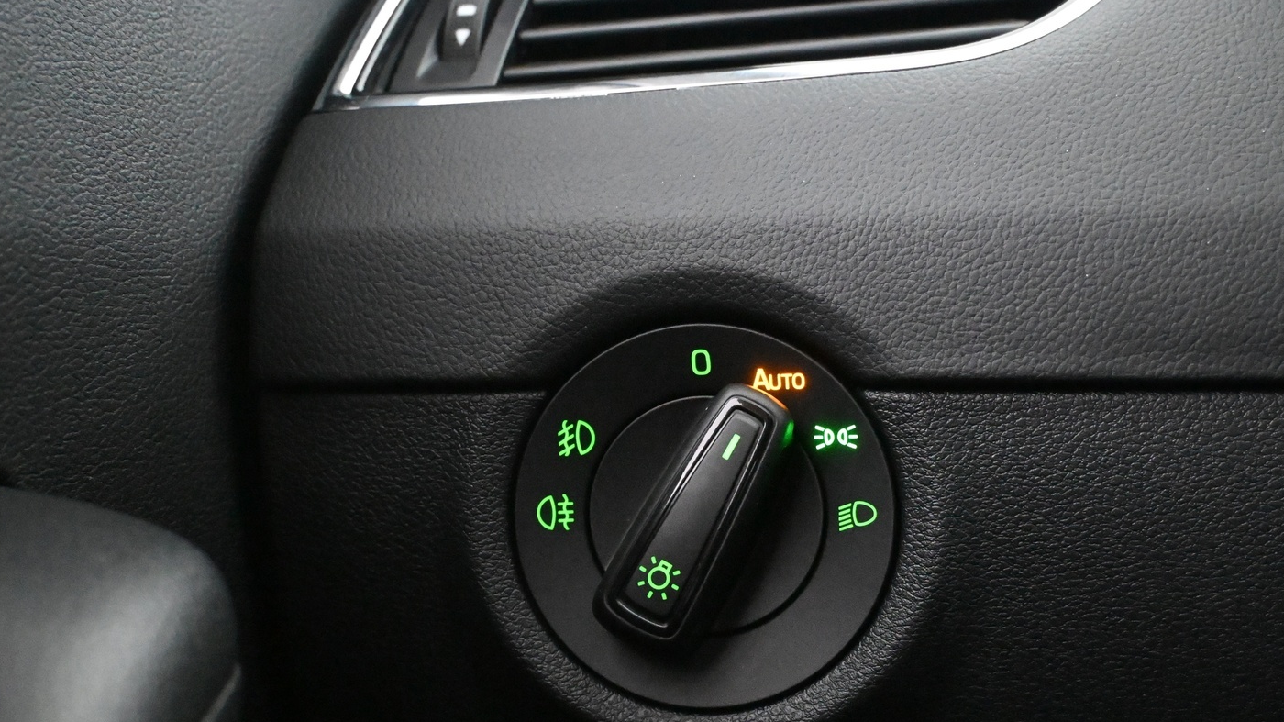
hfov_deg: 50.4
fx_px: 1362
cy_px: 450
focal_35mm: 40
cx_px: 720
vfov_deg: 29.6
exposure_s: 1/50
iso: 12800
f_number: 4
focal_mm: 22
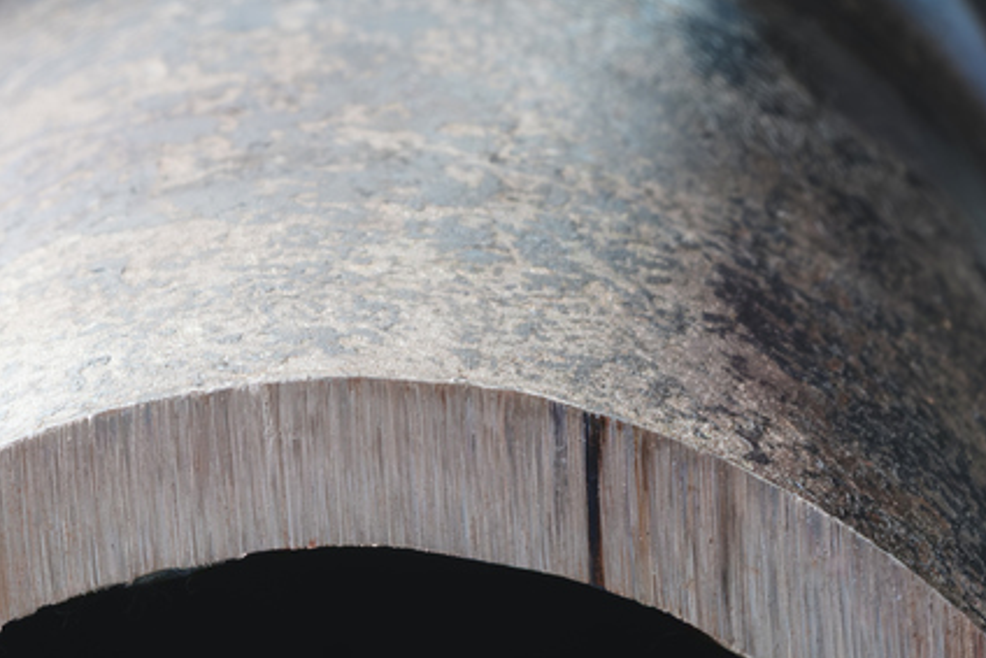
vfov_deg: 3.9
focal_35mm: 355
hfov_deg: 5.8
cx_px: 386
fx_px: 9726
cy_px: 356
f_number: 20
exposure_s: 3.1
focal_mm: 80
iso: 400
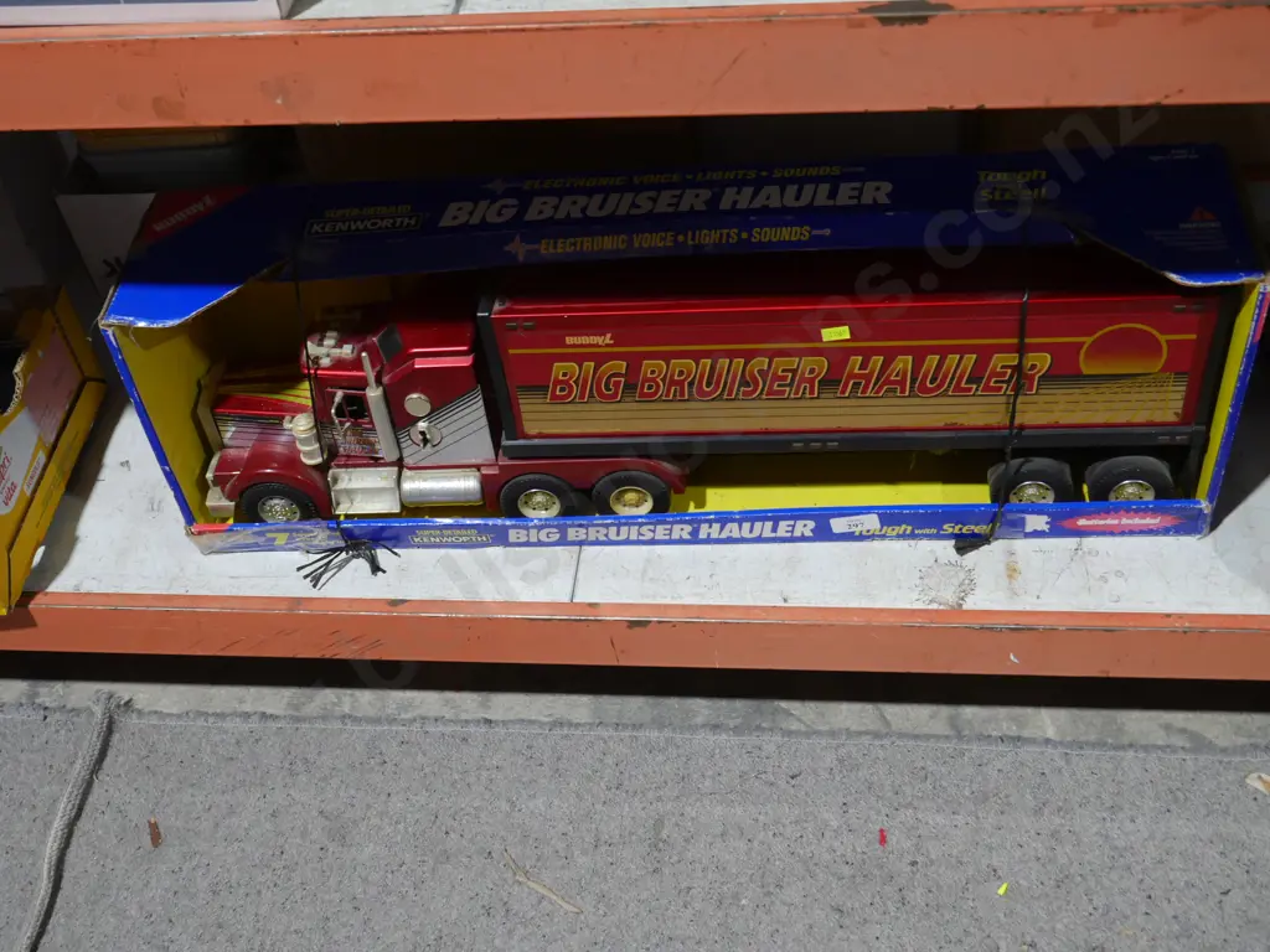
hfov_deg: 44.8
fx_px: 1541
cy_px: 476
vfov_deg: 34.3
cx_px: 635
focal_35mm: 42
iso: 640
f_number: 4.6
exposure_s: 1/60
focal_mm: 21
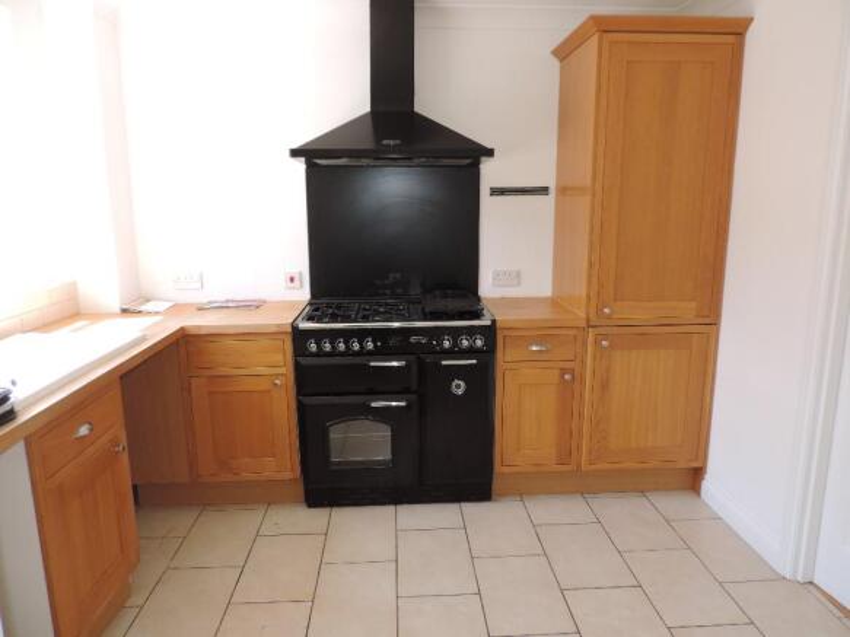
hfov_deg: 71.6
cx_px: 425
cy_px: 318
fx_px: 589
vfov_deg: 56.8
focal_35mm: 24
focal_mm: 4.3
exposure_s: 1/50
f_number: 3
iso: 80
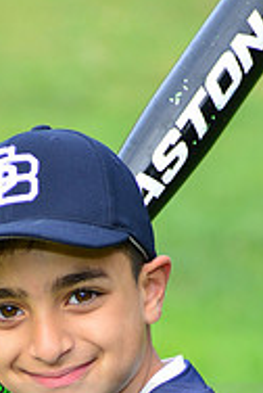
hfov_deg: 2.4
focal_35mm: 570
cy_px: 412
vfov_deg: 3.6
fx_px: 6223
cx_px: 89
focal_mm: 185
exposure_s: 1/200
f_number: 5.6
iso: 320
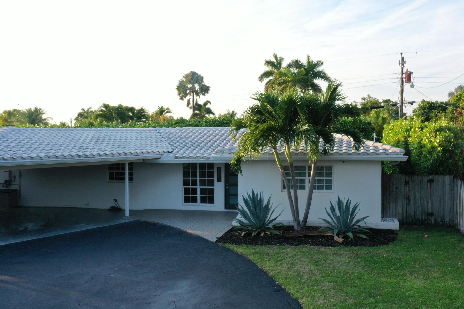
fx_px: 477
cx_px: 223
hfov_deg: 51.9
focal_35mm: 37
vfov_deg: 35.9
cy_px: 149
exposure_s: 1/120
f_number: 5
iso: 100
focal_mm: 10.26
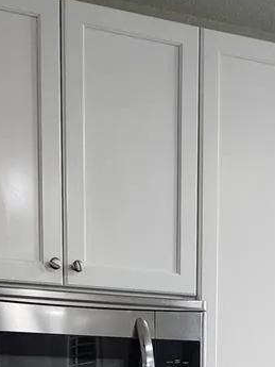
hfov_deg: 18.3
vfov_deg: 21.5
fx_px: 847
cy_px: 506
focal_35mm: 80
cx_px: 200
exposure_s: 1/120
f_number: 1.8
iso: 500
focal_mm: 5.54
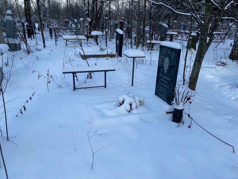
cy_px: 90
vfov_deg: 53.1
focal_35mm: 26
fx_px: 179
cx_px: 119
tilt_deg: -16.4
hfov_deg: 67.3
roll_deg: -2.0
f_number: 1.8
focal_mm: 4.25
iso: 32
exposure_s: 1/990
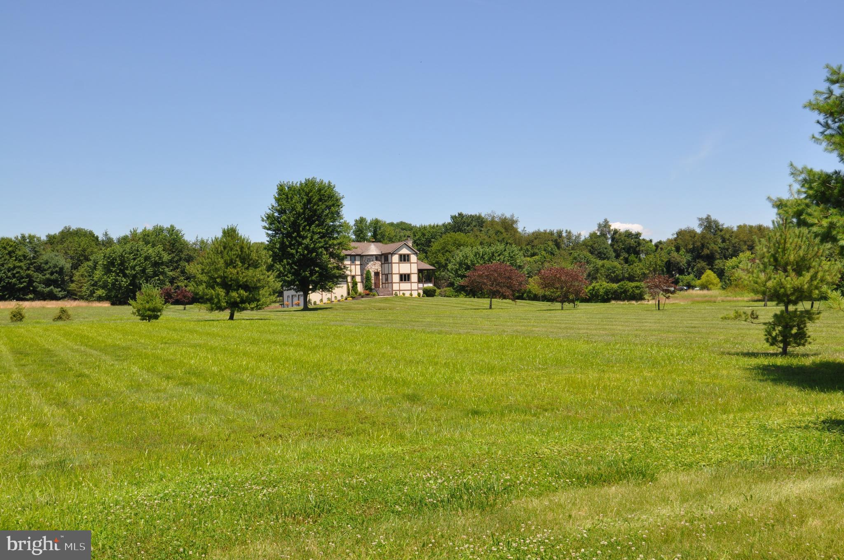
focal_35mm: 36
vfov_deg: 36.8
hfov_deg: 53.2
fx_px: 843
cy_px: 280
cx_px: 422
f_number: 9.5
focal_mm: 24
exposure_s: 1/350
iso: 250
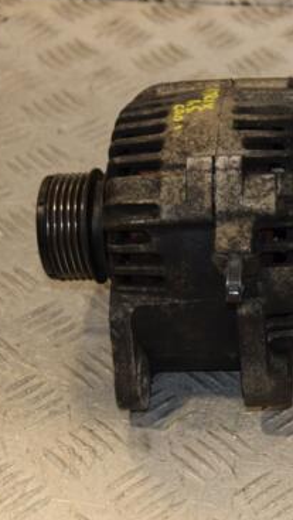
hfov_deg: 9.8
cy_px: 239
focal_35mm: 123
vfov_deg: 17.4
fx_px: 1699
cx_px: 290
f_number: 5.6
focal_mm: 48
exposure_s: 1/200
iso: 800
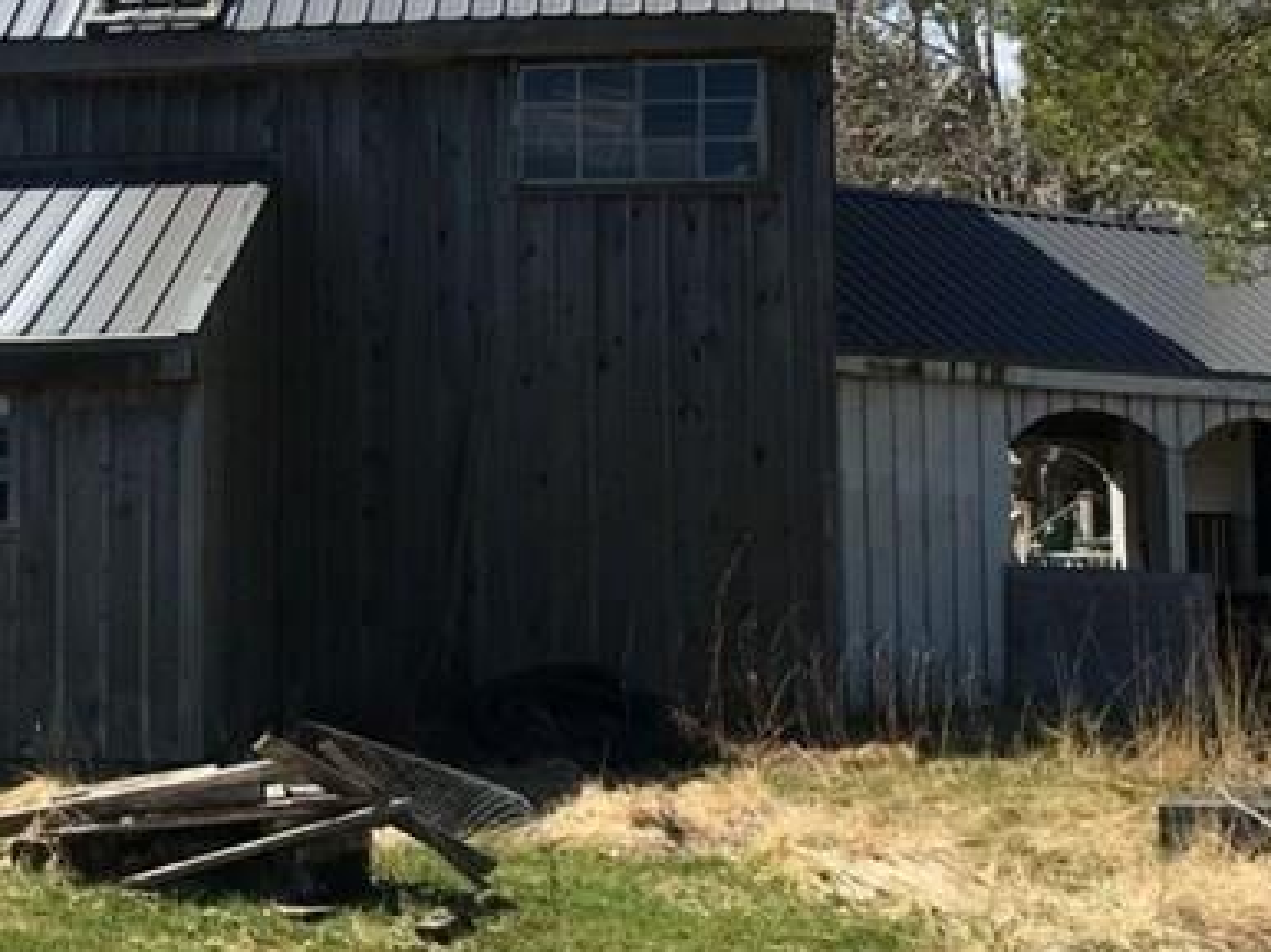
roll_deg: -1.0
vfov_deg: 19.1
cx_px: 46
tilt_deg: +6.3
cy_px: 336
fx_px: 2825
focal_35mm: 77
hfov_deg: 24.4
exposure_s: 1/1350
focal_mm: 4.15
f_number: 2.2
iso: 25
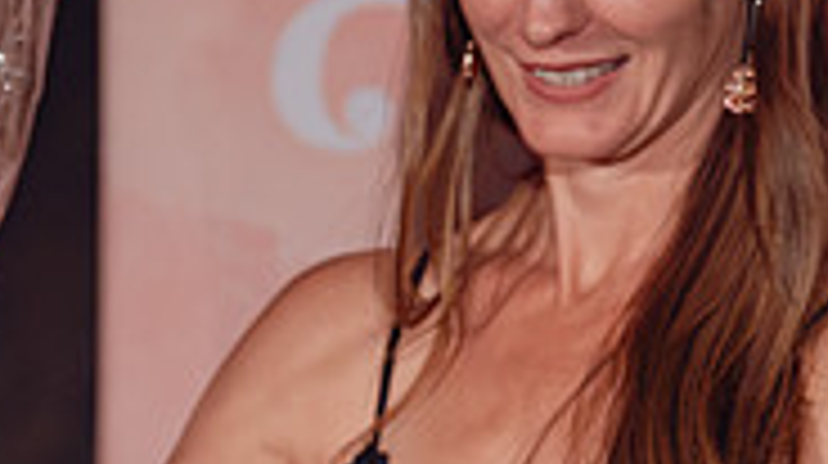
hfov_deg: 3.1
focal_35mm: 697
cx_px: 377
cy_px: 488
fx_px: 15285
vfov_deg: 1.7
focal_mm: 135
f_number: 2.8
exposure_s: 1/800
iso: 8000
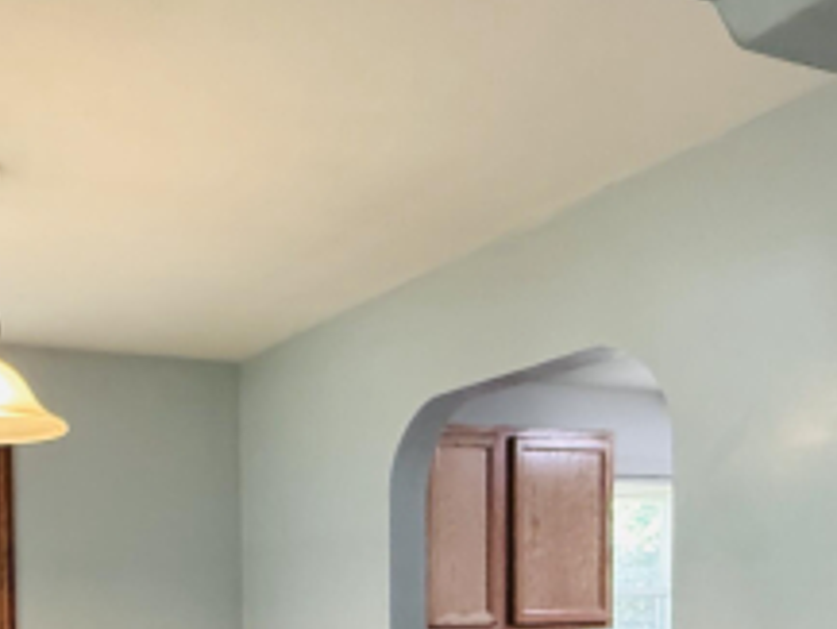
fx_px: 1040
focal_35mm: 43
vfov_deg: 30.4
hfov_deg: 40.4
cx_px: 79
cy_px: 679
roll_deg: +0.7
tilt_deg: -2.3
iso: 640
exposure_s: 1/60
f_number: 2.2
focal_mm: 2.22
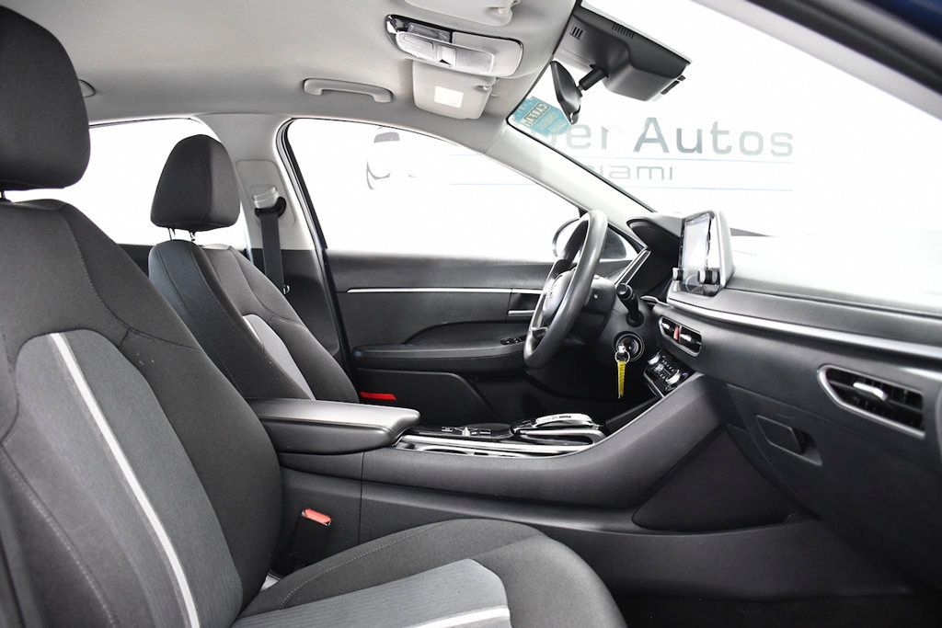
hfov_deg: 67.4
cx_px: 471
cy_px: 314
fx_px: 707
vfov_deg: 47.9
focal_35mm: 27
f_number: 3.5
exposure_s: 1/160
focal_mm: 18
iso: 2500
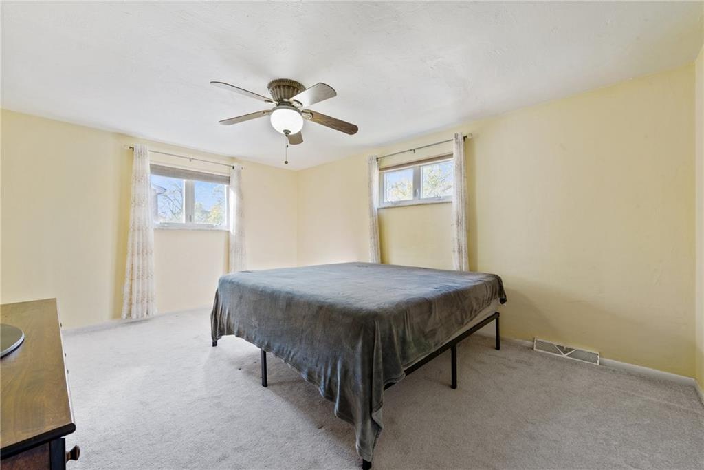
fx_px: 274
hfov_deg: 104.2
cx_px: 352
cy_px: 235
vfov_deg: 81.2
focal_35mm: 14
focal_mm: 14
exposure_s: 2
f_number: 11
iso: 50
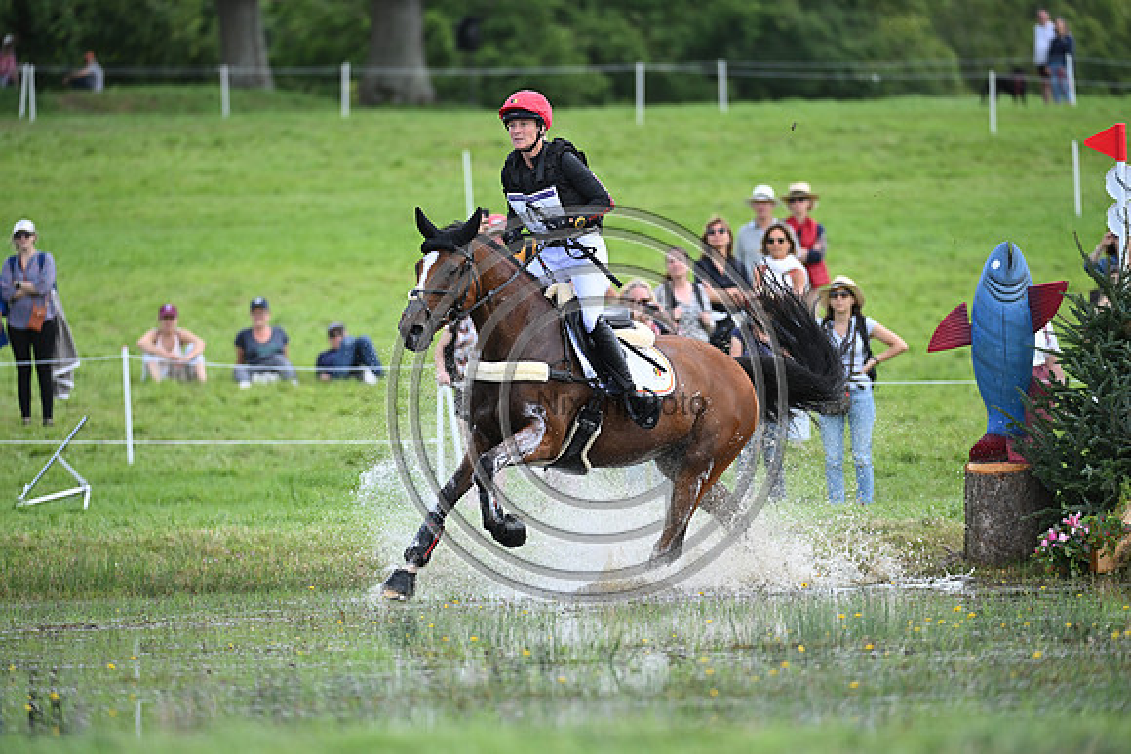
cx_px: 566
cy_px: 377
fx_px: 9427
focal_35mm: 300
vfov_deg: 4.6
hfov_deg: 6.9
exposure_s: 1/1600
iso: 800
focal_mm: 300
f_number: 5
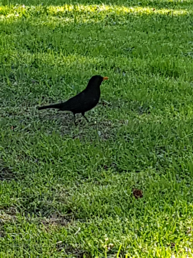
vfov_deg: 67.3
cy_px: 129
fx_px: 193
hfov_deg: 53.1
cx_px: 96
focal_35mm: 26
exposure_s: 1/252
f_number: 1.7
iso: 40
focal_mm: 4.2
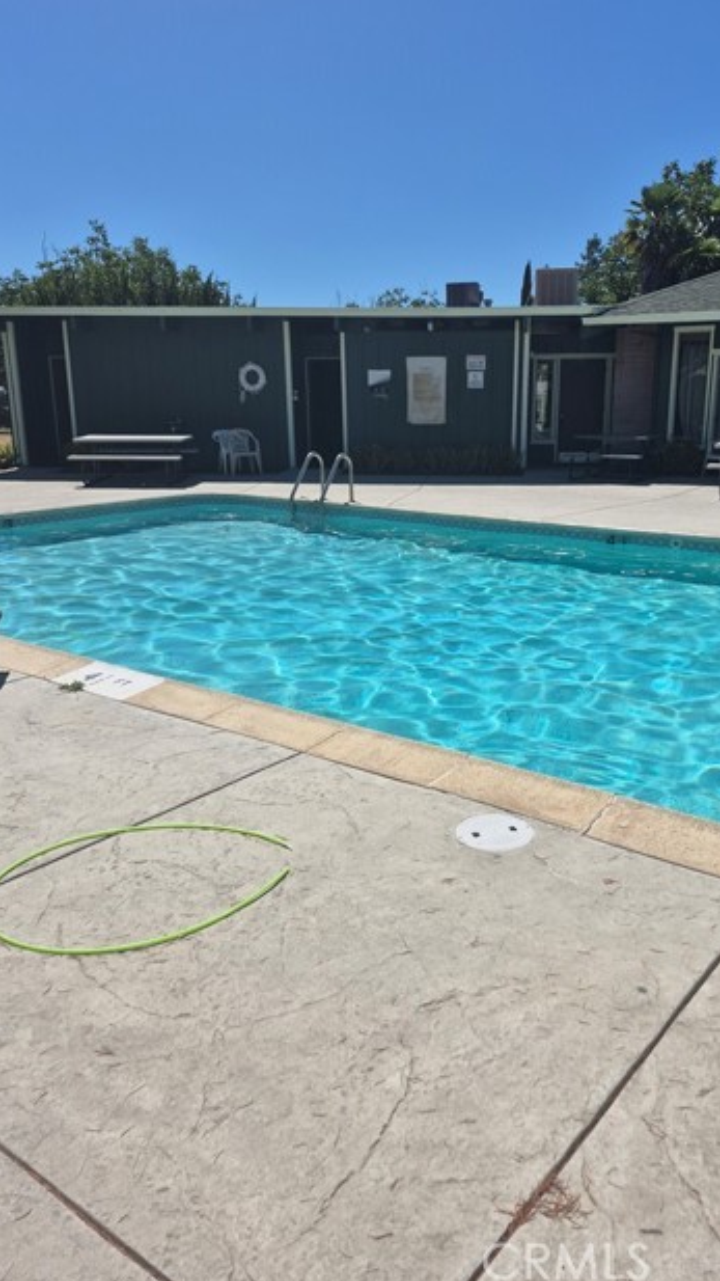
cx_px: 427
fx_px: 883
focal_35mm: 26
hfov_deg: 44.2
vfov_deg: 71.9
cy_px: 627
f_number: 1.8
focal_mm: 5.4
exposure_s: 1/3456
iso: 25
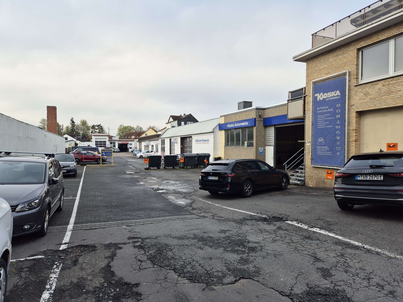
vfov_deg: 58.9
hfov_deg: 73.9
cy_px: 151
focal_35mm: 23
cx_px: 202
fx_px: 268
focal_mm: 5.4
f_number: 1.8
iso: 25
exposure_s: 1/634
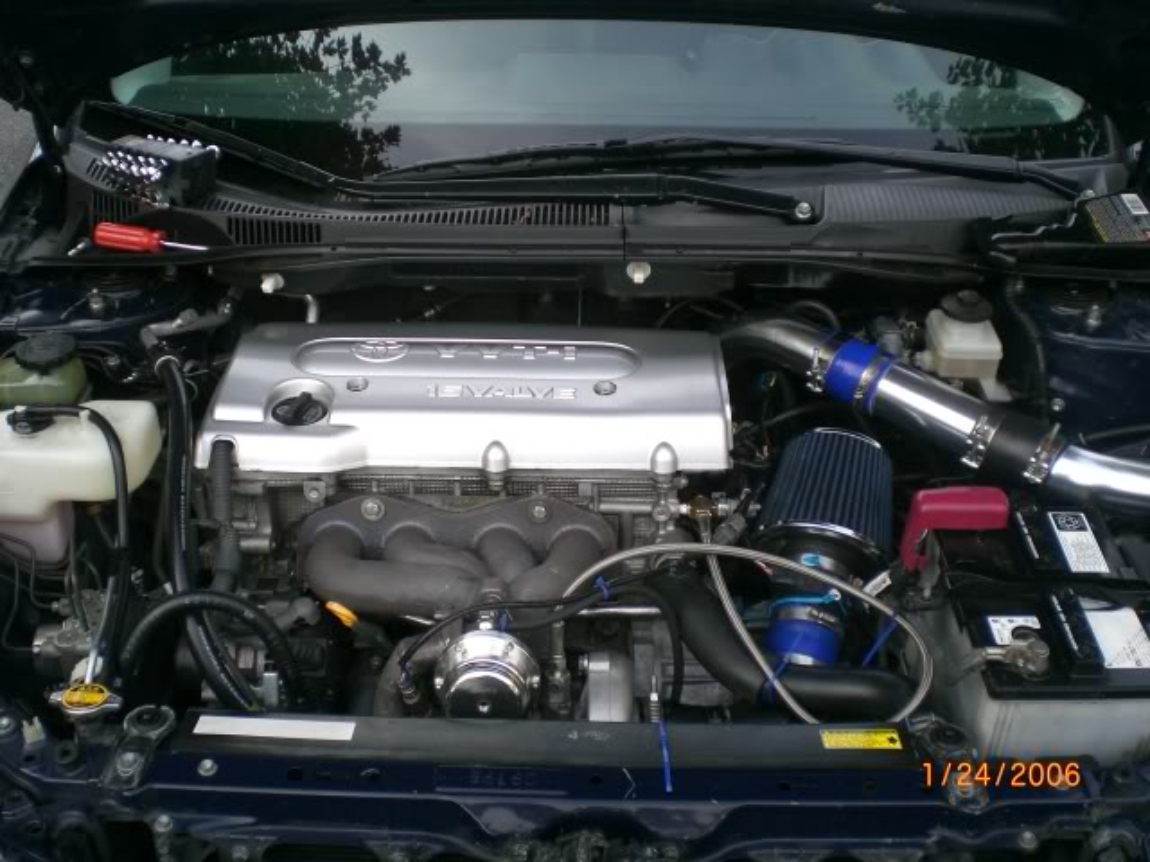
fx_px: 1262
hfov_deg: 49.0
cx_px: 575
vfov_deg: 37.7
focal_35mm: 38
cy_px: 431
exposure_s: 1/160
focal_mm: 6.3
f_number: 3.1
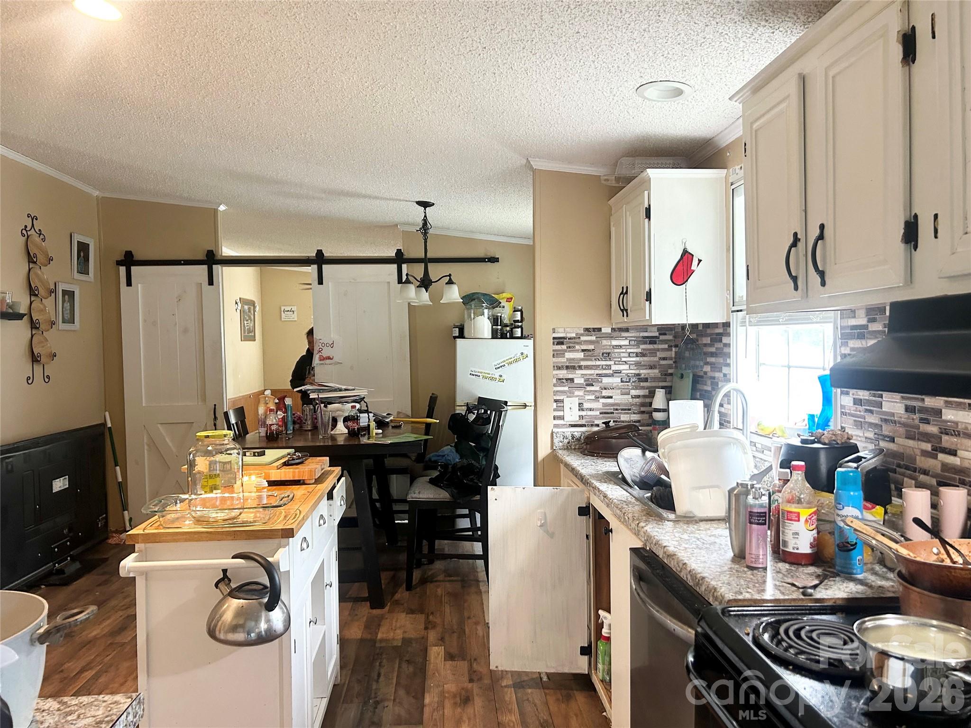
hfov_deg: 67.3
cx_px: 486
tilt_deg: -1.4
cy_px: 364
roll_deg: +1.9
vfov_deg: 53.1
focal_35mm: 26
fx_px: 729
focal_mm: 5.7
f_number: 1.5
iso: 200
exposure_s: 1/60
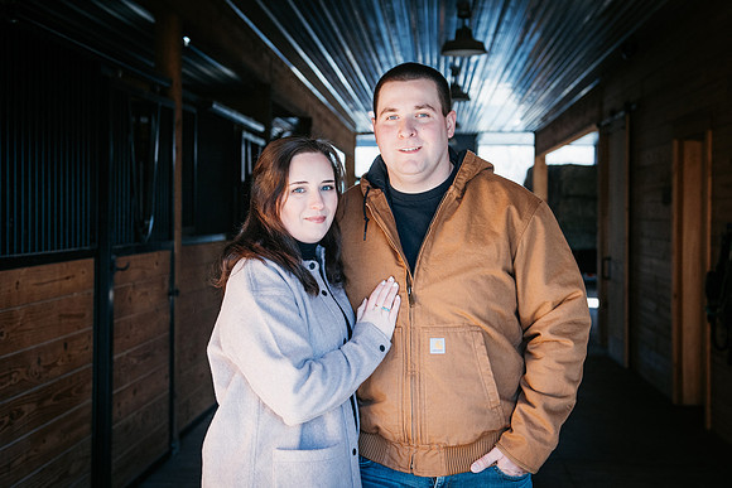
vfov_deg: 24.2
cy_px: 219
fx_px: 1139
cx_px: 370
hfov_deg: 35.6
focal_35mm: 56
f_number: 3.5
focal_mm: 44
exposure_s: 1/250
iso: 1000
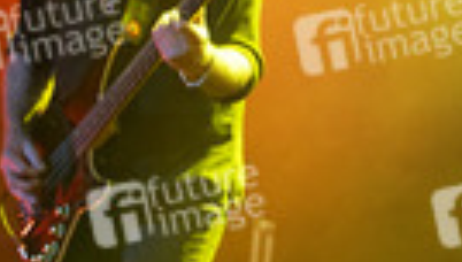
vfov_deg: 4.4
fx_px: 3363
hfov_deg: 7.8
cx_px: 429
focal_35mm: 274
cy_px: -224
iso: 1600
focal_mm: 78
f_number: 5.6
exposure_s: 1/200
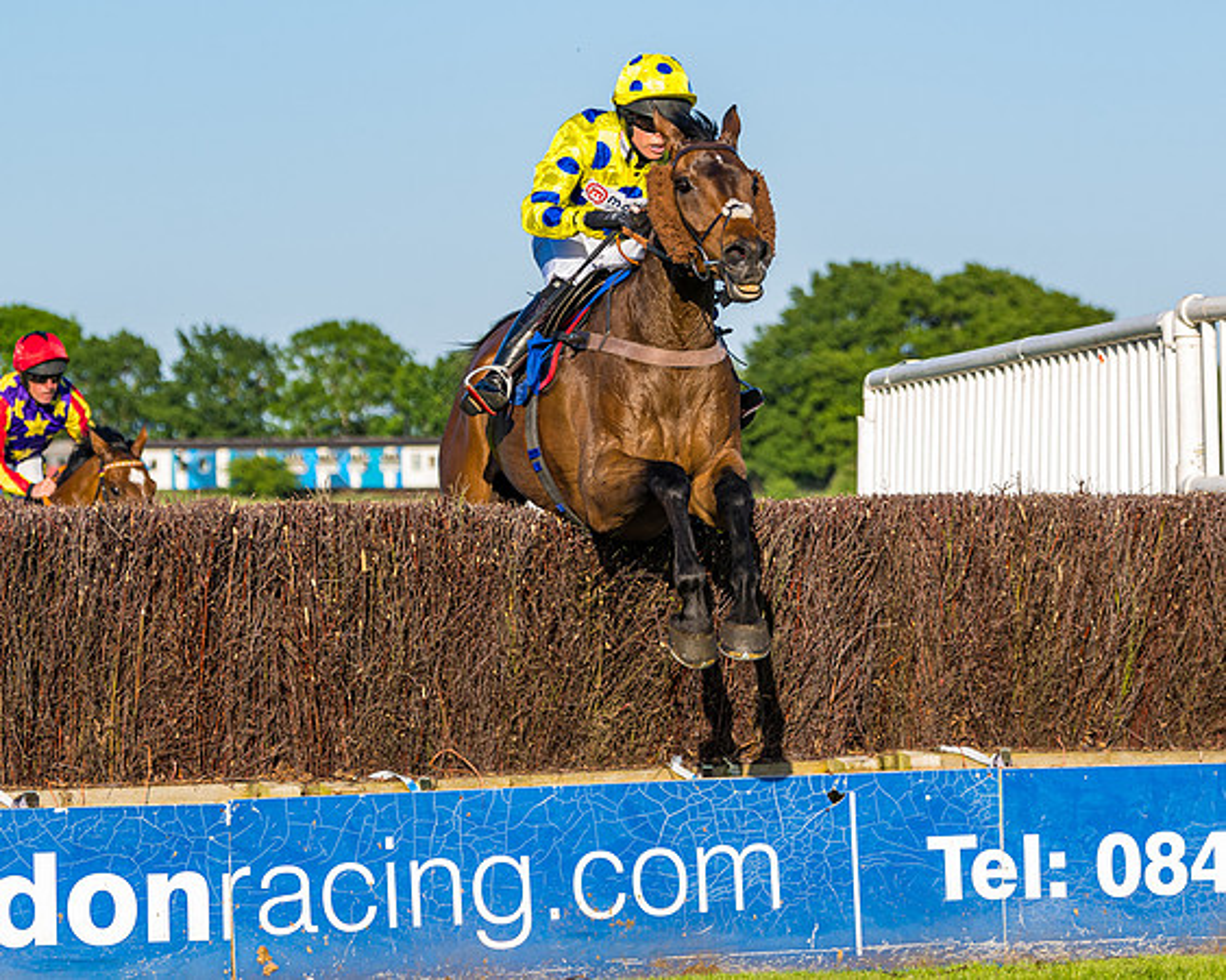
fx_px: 6707
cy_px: 454
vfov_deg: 8.4
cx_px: 707
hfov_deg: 10.4
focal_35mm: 185
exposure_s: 1/1250
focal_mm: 102
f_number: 4
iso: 200
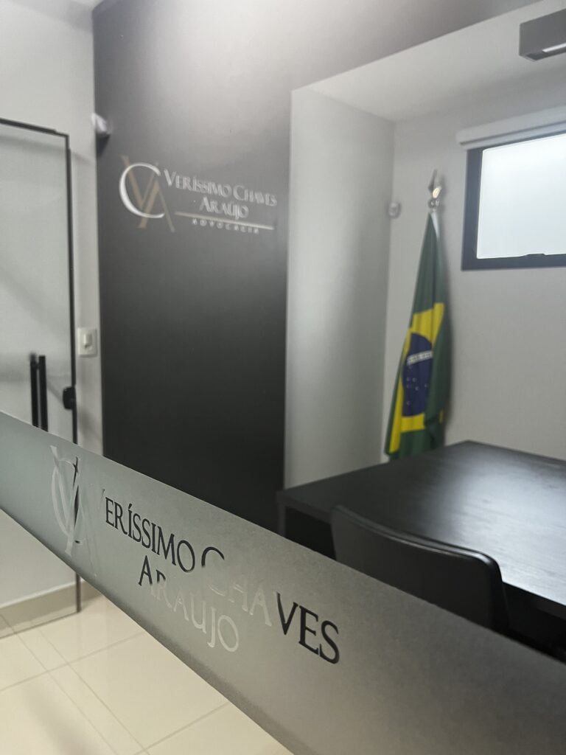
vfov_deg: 67.3
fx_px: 567
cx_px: 283
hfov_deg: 53.1
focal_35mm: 26
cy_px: 378
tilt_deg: -6.2
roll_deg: -1.4
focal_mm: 5.7
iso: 200
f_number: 1.5
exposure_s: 1/60
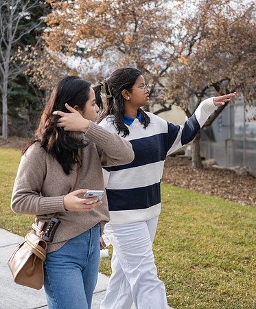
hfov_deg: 25.4
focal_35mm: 61
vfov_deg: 30.5
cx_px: 91
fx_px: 566
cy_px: 154
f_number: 2.8
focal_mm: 44
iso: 400
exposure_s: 1/2000
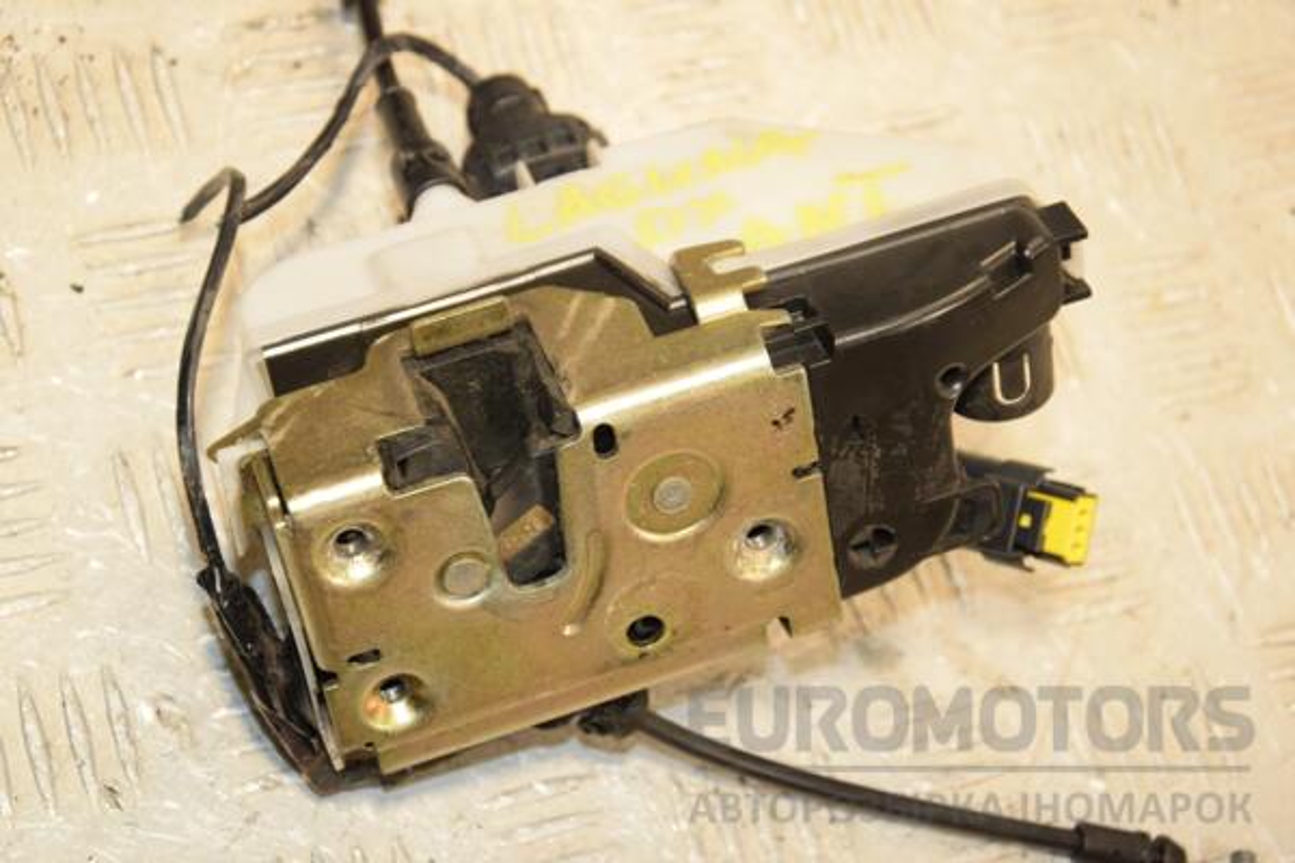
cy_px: 432
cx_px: 648
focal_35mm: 93
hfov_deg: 21.9
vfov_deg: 14.7
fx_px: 3345
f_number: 6.3
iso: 800
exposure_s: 1/200
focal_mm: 62
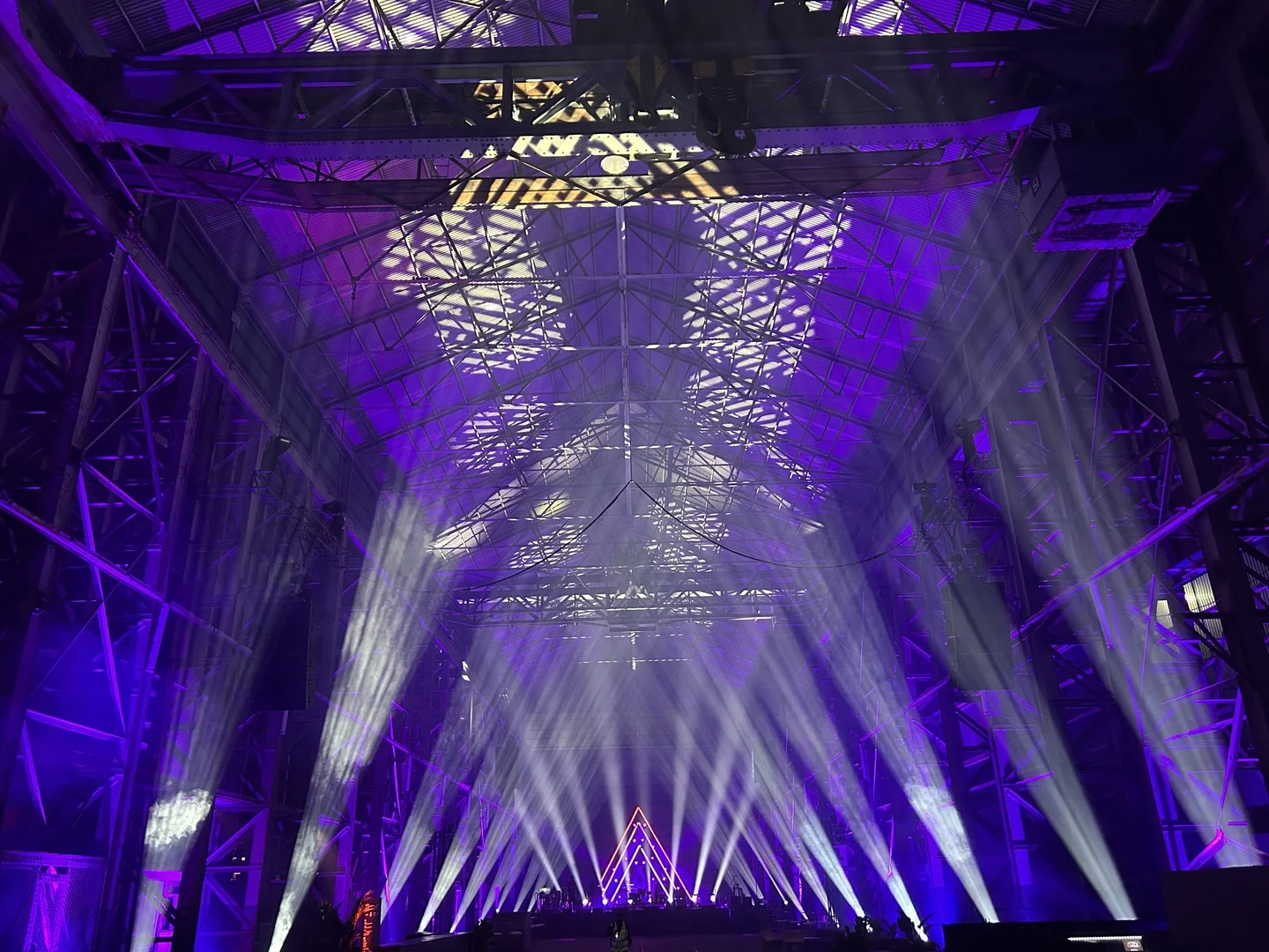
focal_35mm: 26
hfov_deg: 67.3
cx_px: 634
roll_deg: +1.4
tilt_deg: +22.4
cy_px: 476
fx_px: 953
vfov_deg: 53.1
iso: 500
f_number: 1.5
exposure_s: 1/50
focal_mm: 5.7
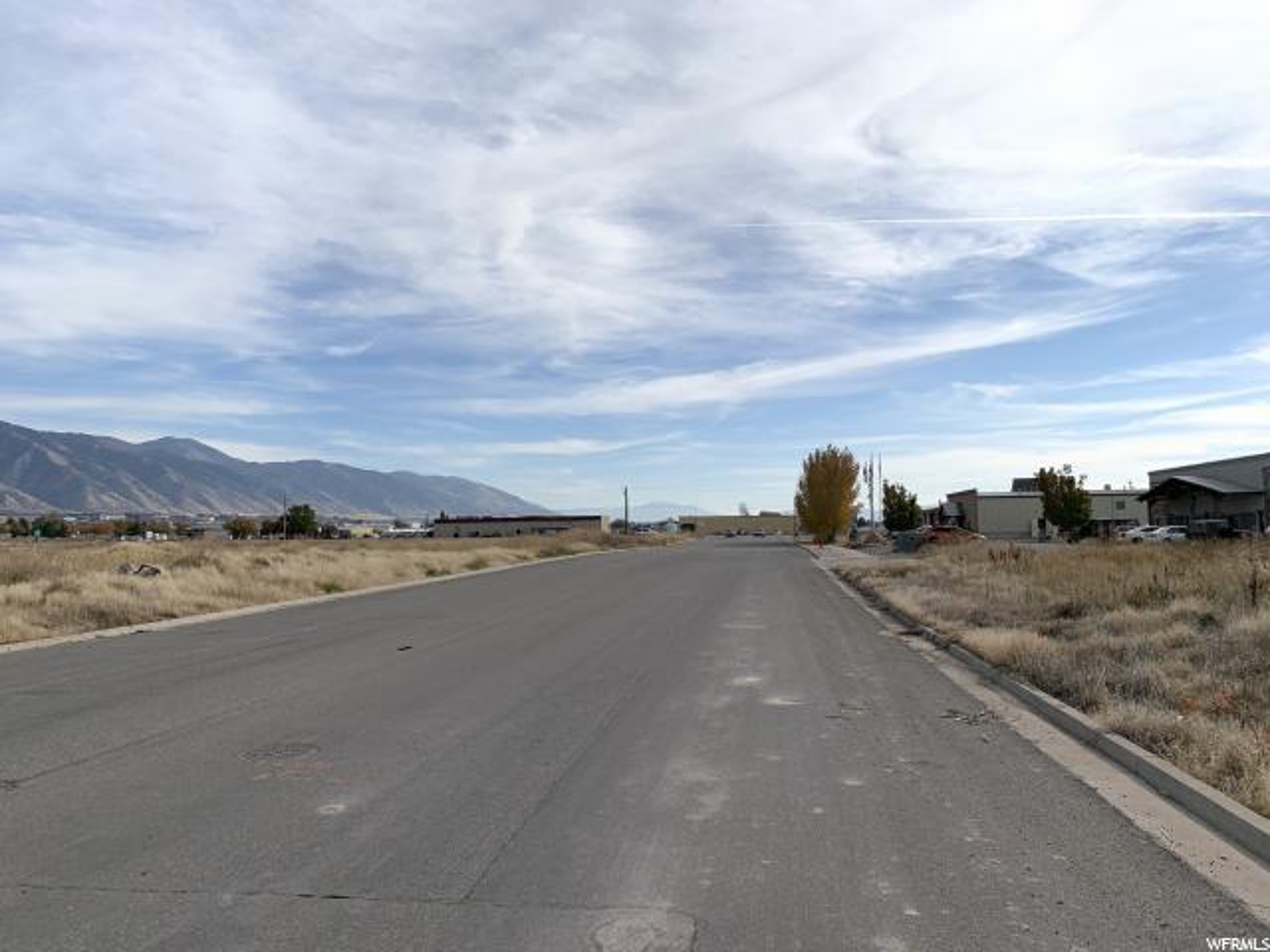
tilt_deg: +5.2
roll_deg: -0.2
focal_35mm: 26
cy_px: 476
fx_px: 954
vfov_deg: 53.1
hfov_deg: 67.3
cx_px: 635
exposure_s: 1/4673
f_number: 1.8
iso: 25
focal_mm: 4.25
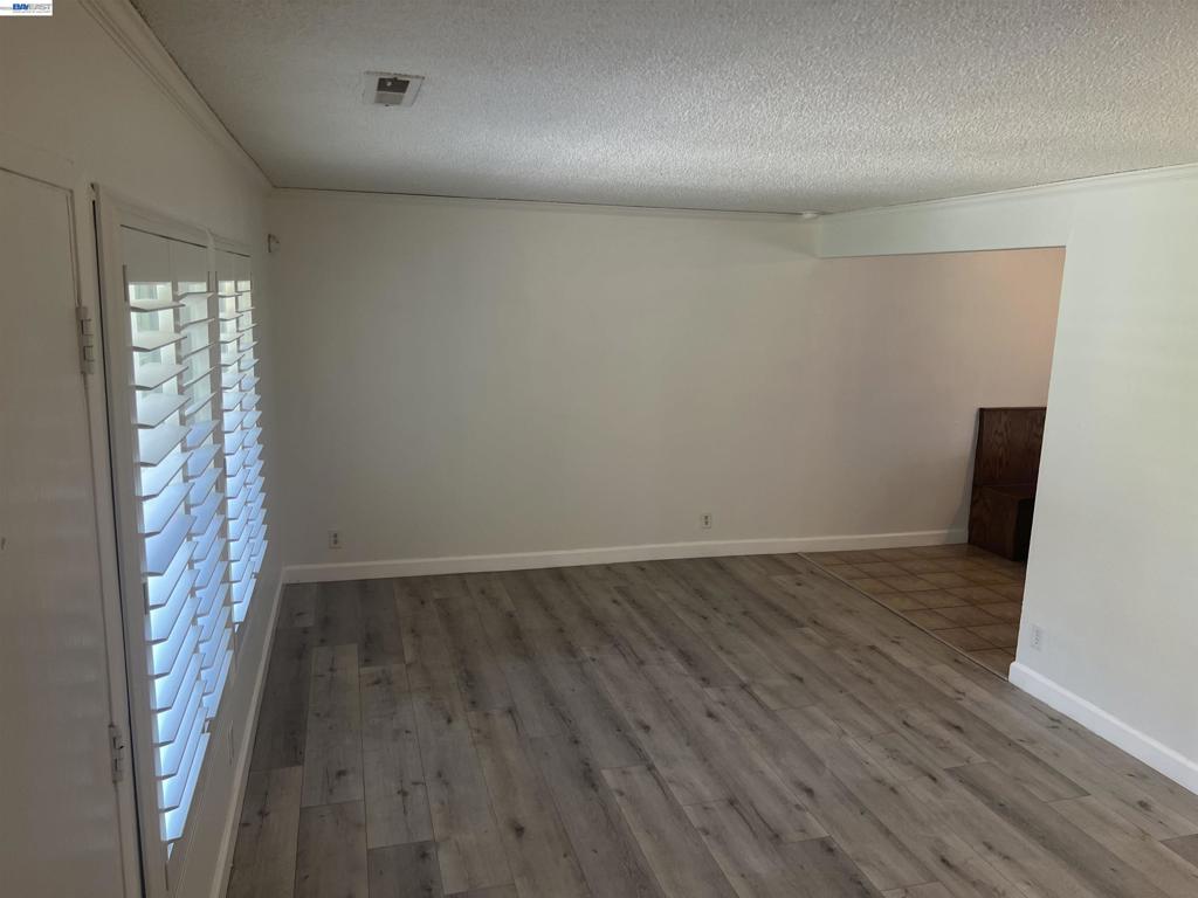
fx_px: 900
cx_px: 599
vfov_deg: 53.1
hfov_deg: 67.3
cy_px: 449
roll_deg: -1.9
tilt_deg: -10.7
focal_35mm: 26
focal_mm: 5.7
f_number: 1.5
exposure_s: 1/60
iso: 80
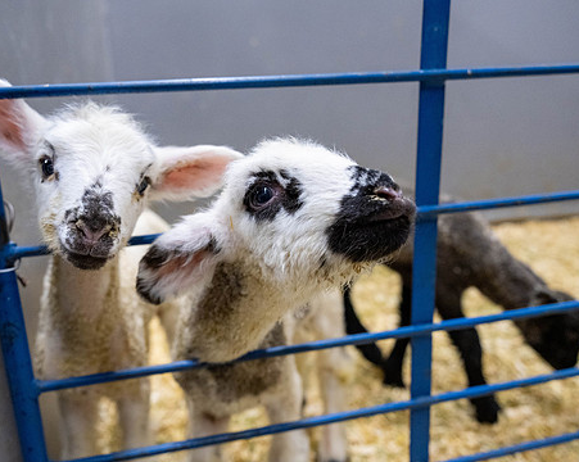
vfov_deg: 49.9
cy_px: 238
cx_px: 246
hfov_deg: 60.2
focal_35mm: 29
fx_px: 497
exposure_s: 1/250
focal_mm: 24
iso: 2500
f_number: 3.5
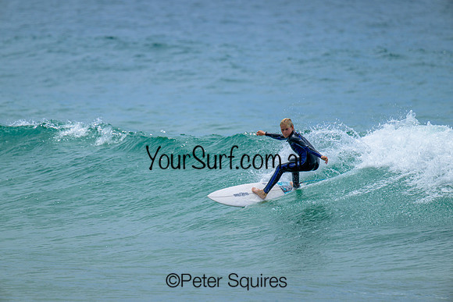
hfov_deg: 3.7
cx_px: 226
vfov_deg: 2.5
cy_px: 151
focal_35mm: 560
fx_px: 7048
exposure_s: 1/2000
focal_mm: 560
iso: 220
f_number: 8
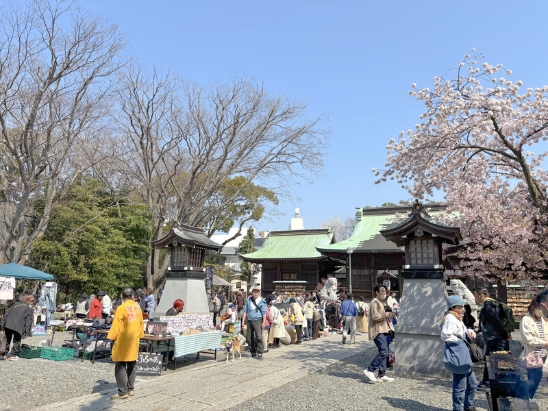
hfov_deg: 67.3
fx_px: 412
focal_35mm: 26
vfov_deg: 53.1
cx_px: 274
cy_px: 206
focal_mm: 5.96
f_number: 1.6
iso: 50
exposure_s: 1/3106
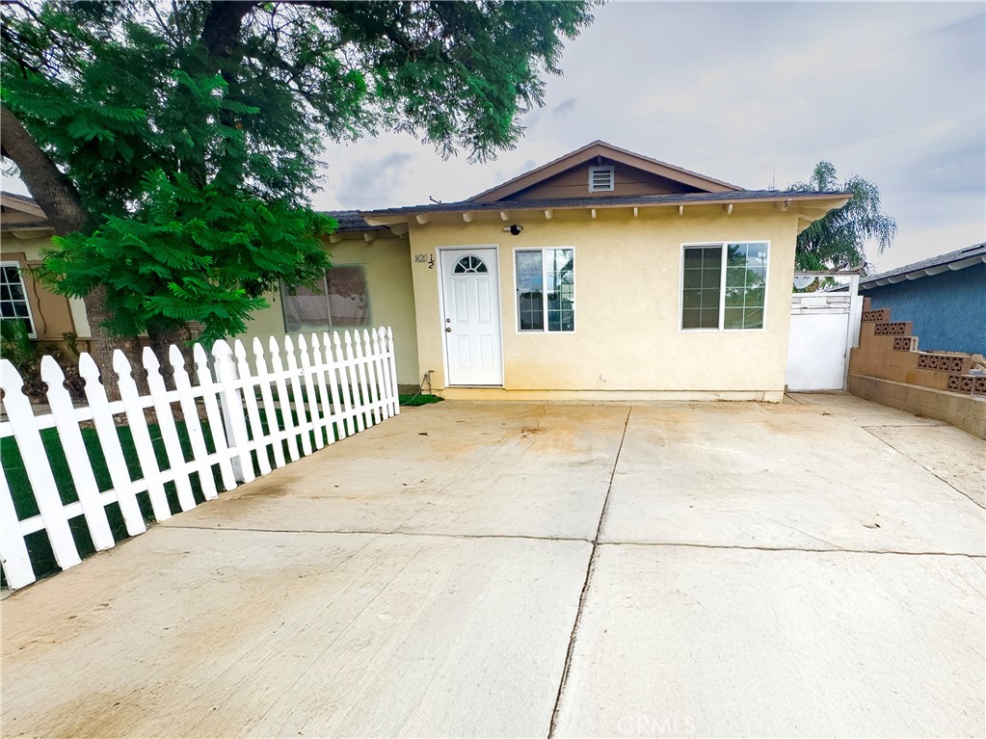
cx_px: 493
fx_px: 399
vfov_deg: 85.7
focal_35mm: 14
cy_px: 370
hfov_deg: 102.1
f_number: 2.2
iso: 40
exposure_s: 1/320
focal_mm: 2.22
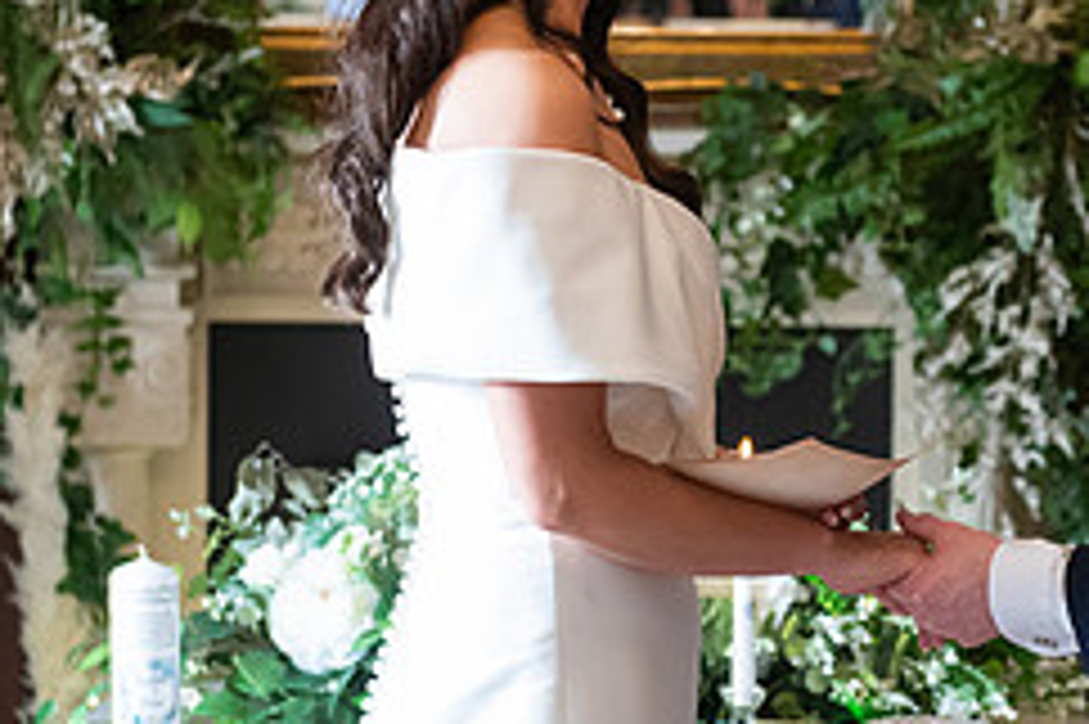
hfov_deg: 12.2
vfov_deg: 8.1
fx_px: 5078
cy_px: 178
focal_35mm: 168
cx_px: 850
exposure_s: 1/160
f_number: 3.5
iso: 1250
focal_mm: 70
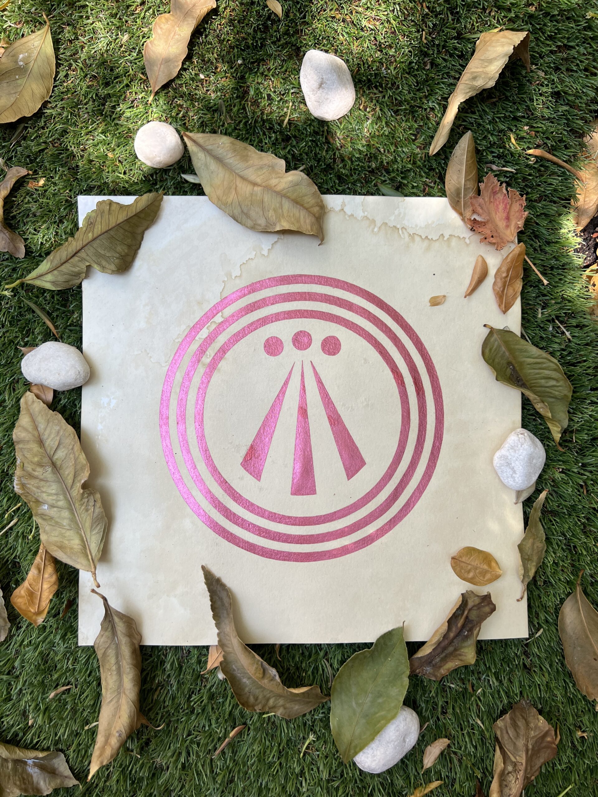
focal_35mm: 26
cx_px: 299
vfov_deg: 67.3
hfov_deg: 53.1
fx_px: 599
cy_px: 398
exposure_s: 1/251
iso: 40
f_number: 1.5
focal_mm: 5.7
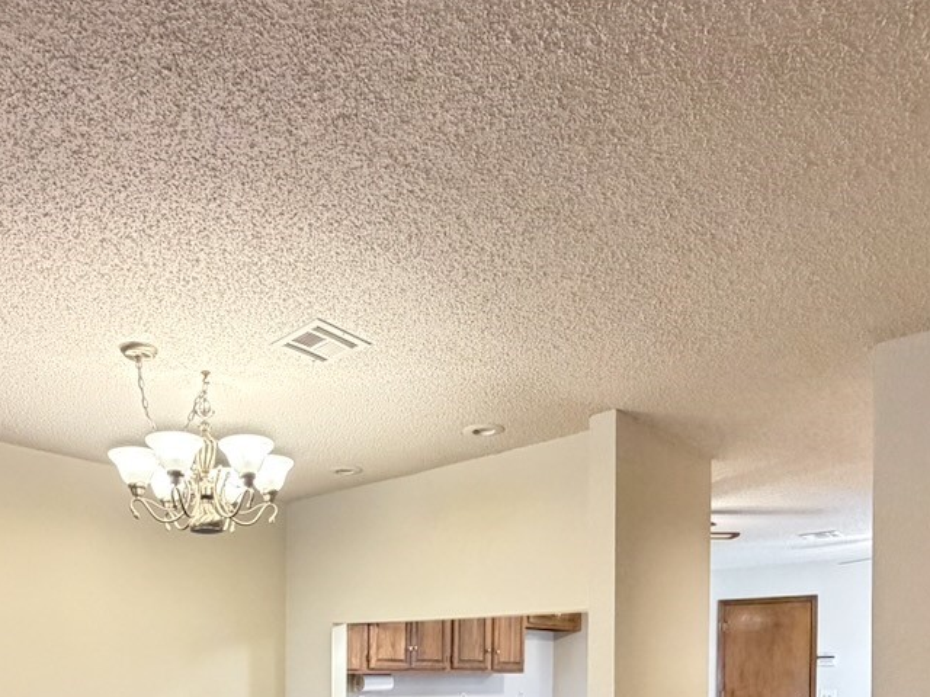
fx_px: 752
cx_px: 365
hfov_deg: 62.8
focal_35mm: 28
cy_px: 680
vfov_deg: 43.4
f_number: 2.2
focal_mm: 2.22
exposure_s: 1/60
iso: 500
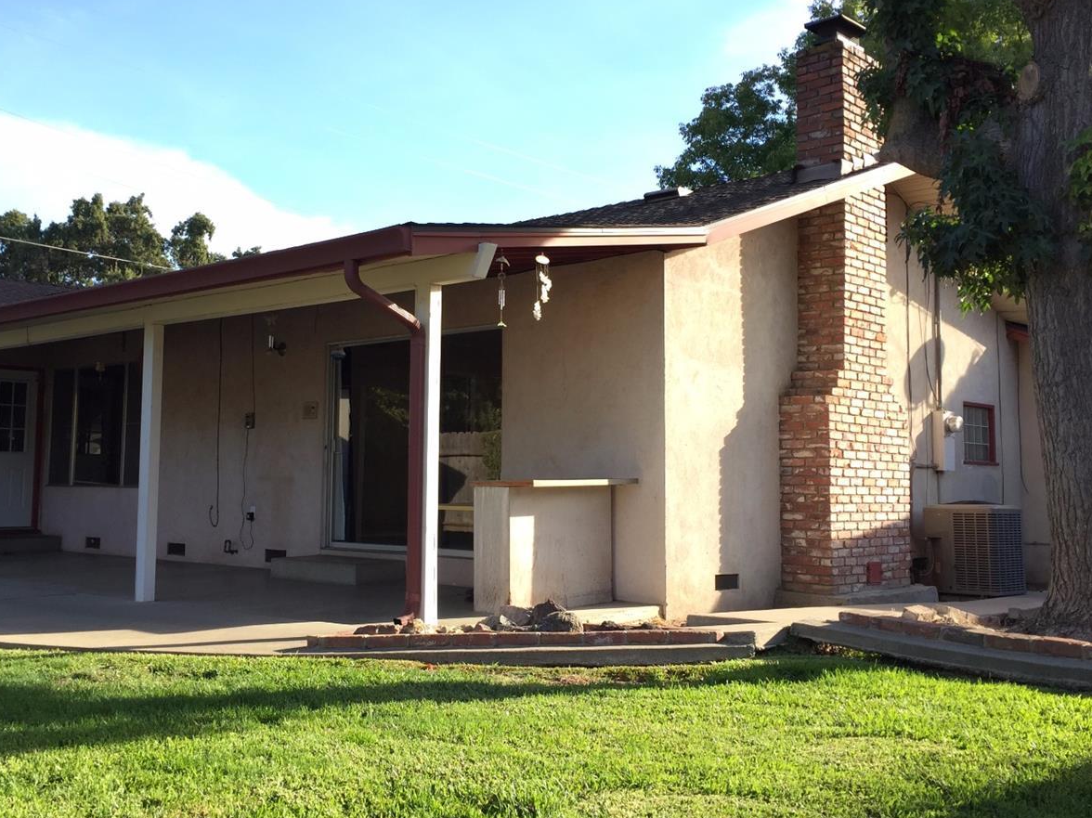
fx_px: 1167
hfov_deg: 50.1
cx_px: 492
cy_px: 365
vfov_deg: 38.6
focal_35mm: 37
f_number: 2.2
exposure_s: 1/391
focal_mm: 4.15
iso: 32
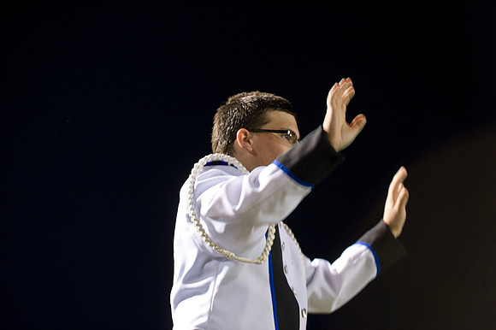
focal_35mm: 130
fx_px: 1790
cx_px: 248
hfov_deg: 15.8
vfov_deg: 10.5
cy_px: 165
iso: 3200
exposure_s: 1/125
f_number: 3.2
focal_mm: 130
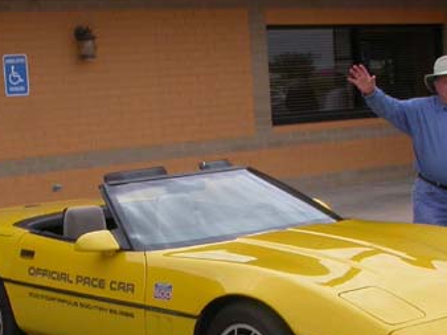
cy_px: 324
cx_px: 194
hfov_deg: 21.8
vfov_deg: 16.1
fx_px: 1161
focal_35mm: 90
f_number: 7.5
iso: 100
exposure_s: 1/340
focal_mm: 7.85
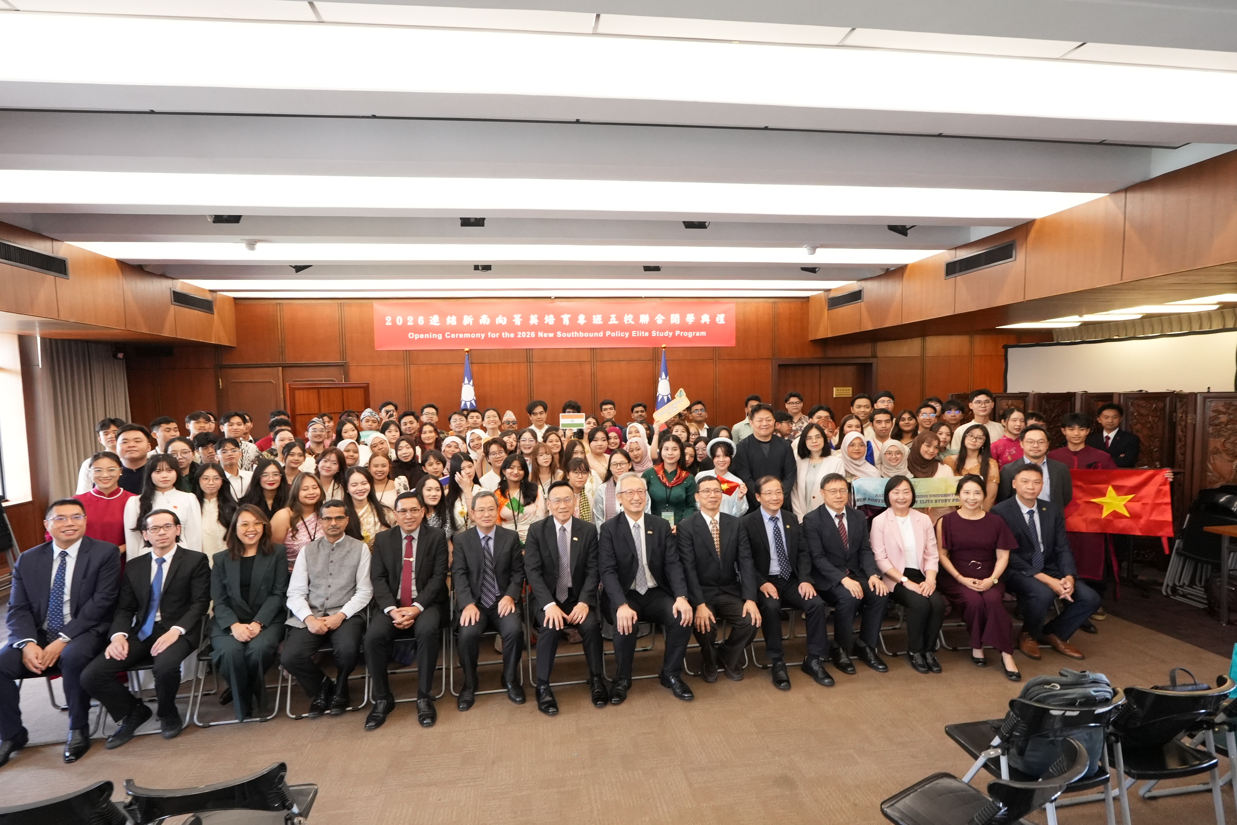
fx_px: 584
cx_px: 598
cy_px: 437
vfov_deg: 70.4
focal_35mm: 17
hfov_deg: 93.2
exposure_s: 1/80
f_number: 7.1
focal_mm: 16
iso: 6400
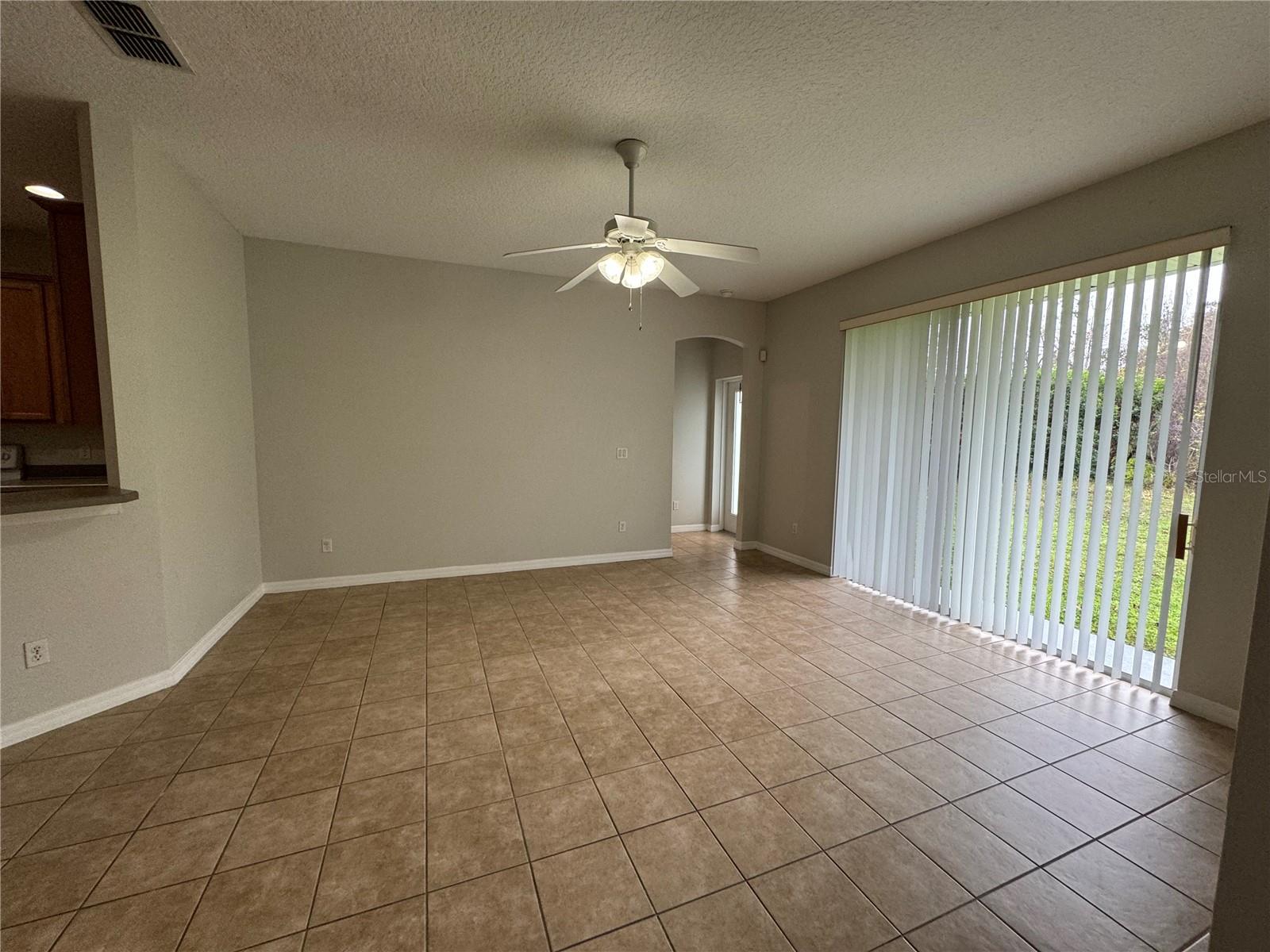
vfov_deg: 85.7
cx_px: 635
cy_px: 476
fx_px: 514
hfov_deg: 102.1
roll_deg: -1.1
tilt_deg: -6.3
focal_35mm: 14
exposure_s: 1/120
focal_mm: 2.22
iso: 160
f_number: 2.2
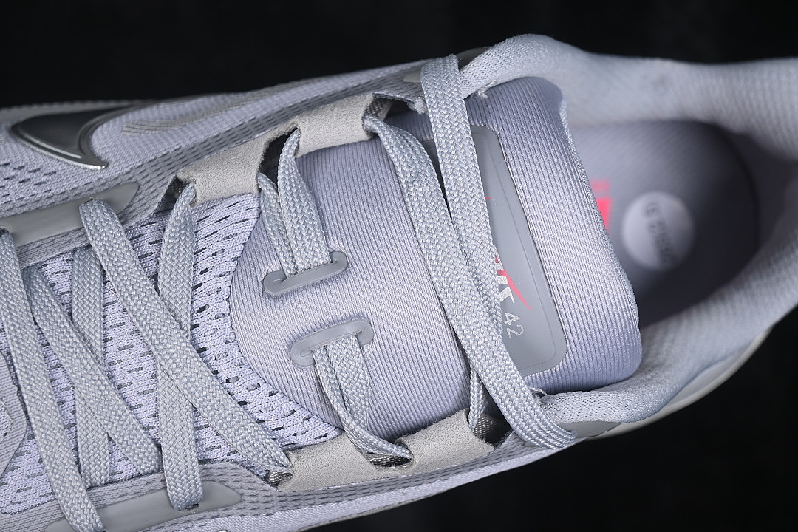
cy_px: 266
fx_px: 1662
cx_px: 399
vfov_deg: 18.2
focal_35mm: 75
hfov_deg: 27.0
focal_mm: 50
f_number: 7.1
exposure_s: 1/80
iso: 160
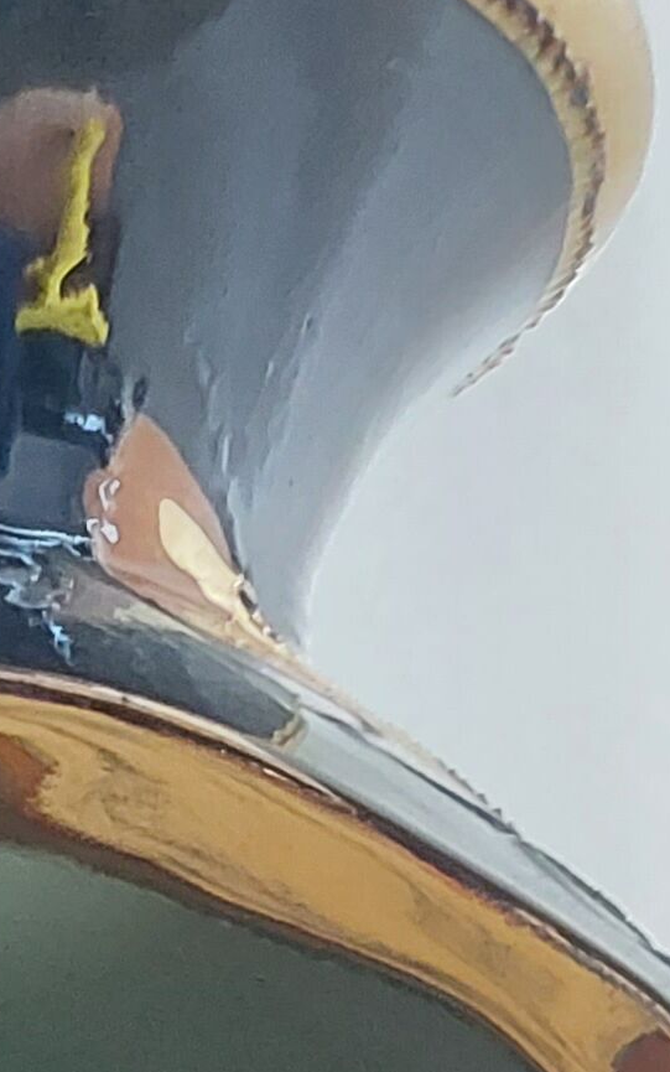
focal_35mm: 136
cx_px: -487
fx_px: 3971
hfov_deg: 9.3
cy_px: 2538
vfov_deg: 12.3
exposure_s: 1/20
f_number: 1.8
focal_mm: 5.23
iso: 500
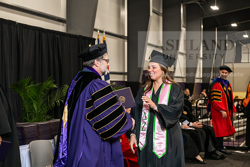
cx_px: 125
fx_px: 458
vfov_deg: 20.6
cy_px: 84
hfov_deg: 30.5
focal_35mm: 66
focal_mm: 66
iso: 2500
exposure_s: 1/200
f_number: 5
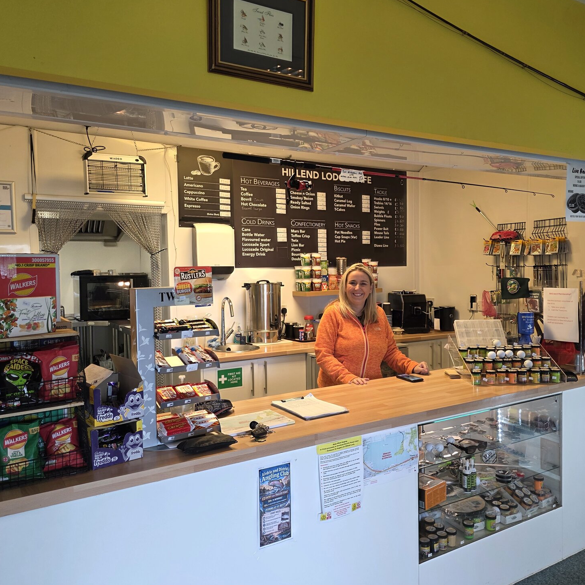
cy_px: 286
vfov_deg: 57.3
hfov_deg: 57.2
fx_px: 535
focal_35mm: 28
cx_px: 318
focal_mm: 6.3
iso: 160
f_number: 1.7
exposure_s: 1/100
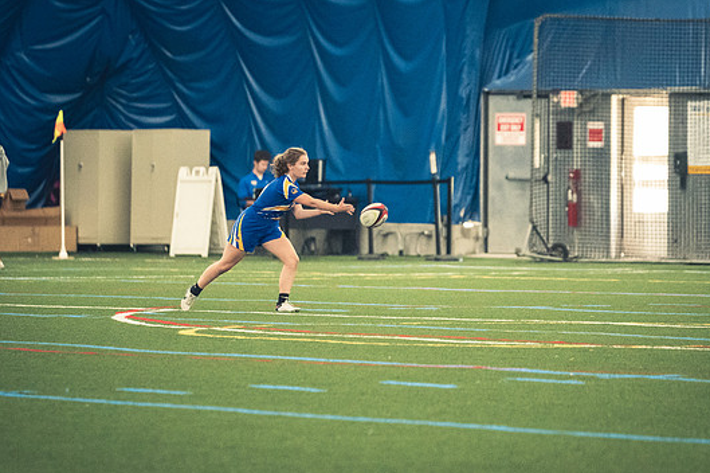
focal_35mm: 329
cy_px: 245
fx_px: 6484
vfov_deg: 4.2
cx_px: 366
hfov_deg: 6.3
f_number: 2.8
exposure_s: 1/500
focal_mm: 200
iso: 12800
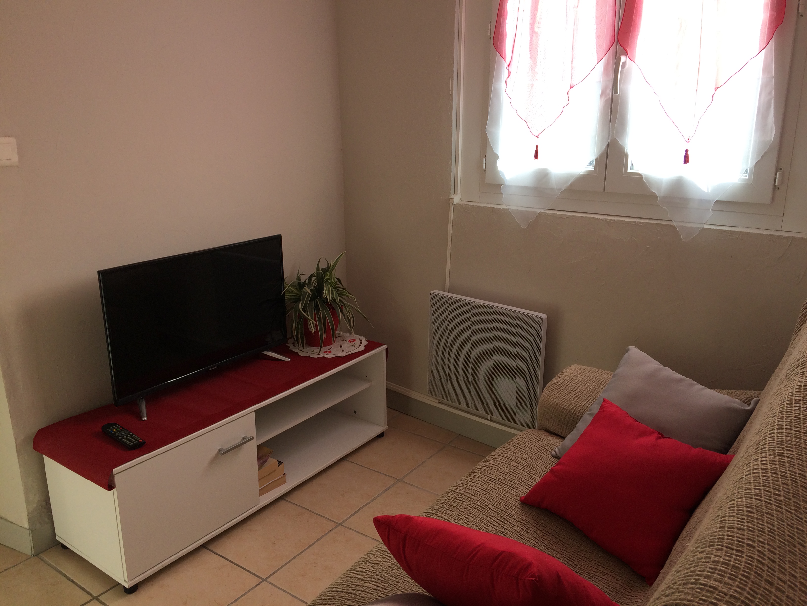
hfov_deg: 61.7
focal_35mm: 29
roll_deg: +0.3
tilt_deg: -17.5
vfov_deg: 48.2
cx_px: 404
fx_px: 676
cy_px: 303
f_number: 2.2
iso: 32
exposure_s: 1/238
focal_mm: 4.15
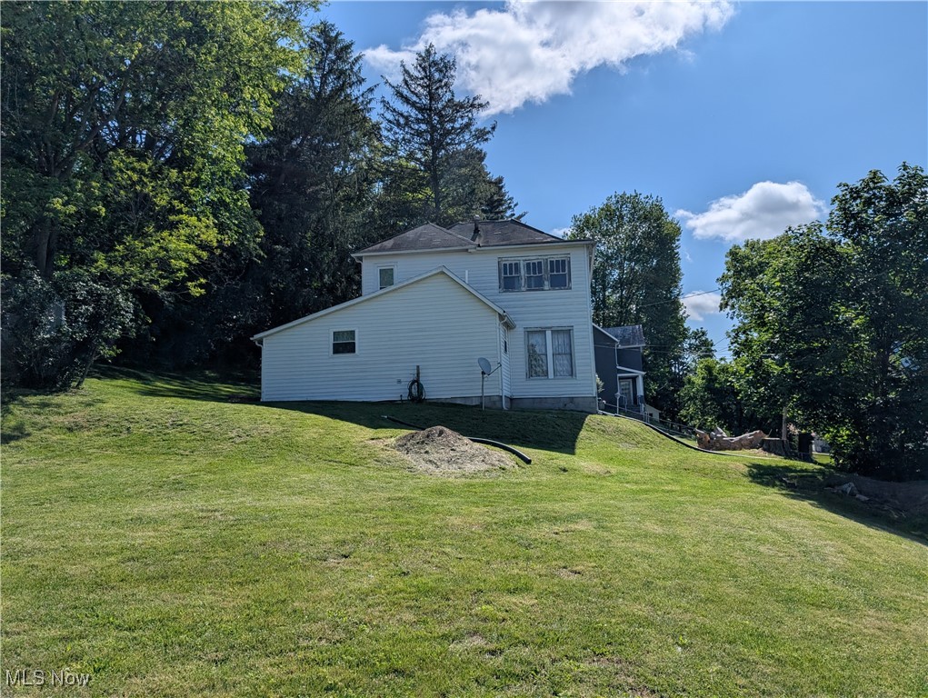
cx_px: 464
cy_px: 349
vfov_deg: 56.9
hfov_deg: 71.5
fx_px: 644
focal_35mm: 24
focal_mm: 6.9
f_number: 1.68
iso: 20
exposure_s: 1/4292
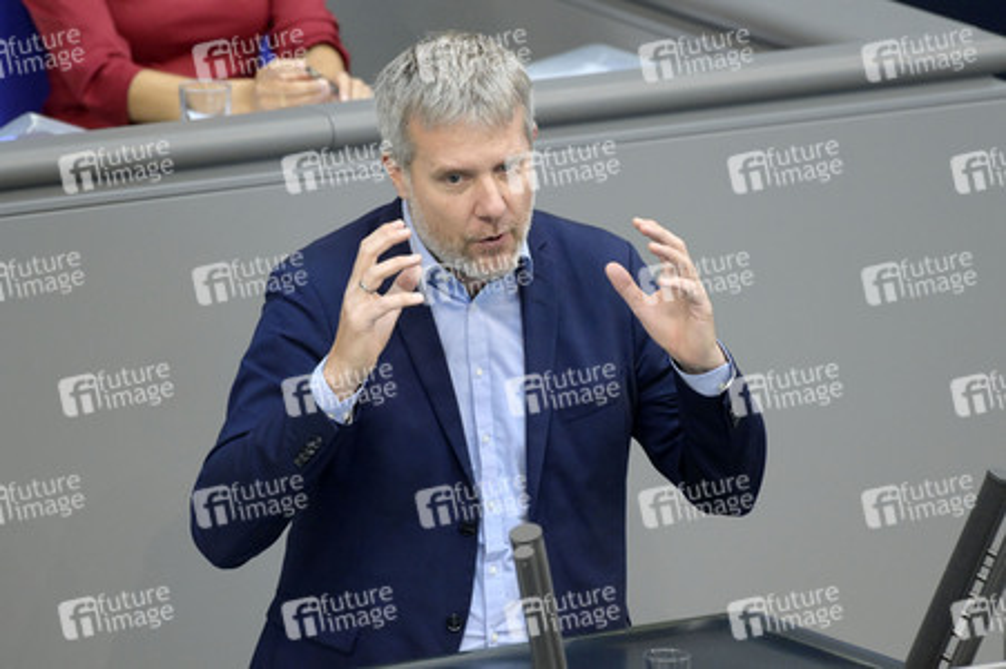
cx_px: 503
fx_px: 12565
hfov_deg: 4.6
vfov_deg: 3.1
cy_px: 334
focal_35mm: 450
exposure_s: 1/320
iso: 8000
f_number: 5.6
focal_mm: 450
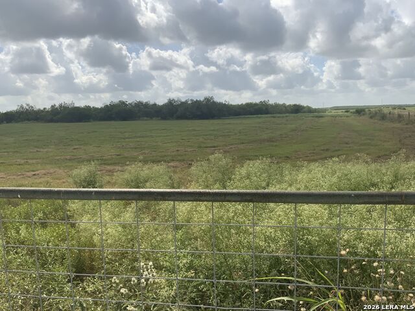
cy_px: 156
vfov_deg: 48.2
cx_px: 208
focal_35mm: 29
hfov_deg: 61.7
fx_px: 348
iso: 20
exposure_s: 1/3788
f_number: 1.8
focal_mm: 3
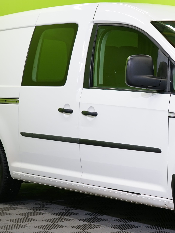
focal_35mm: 98
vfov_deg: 20.0
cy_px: 123
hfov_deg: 14.6
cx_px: 207
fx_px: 660
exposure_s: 1/30
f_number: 5
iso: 400
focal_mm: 37
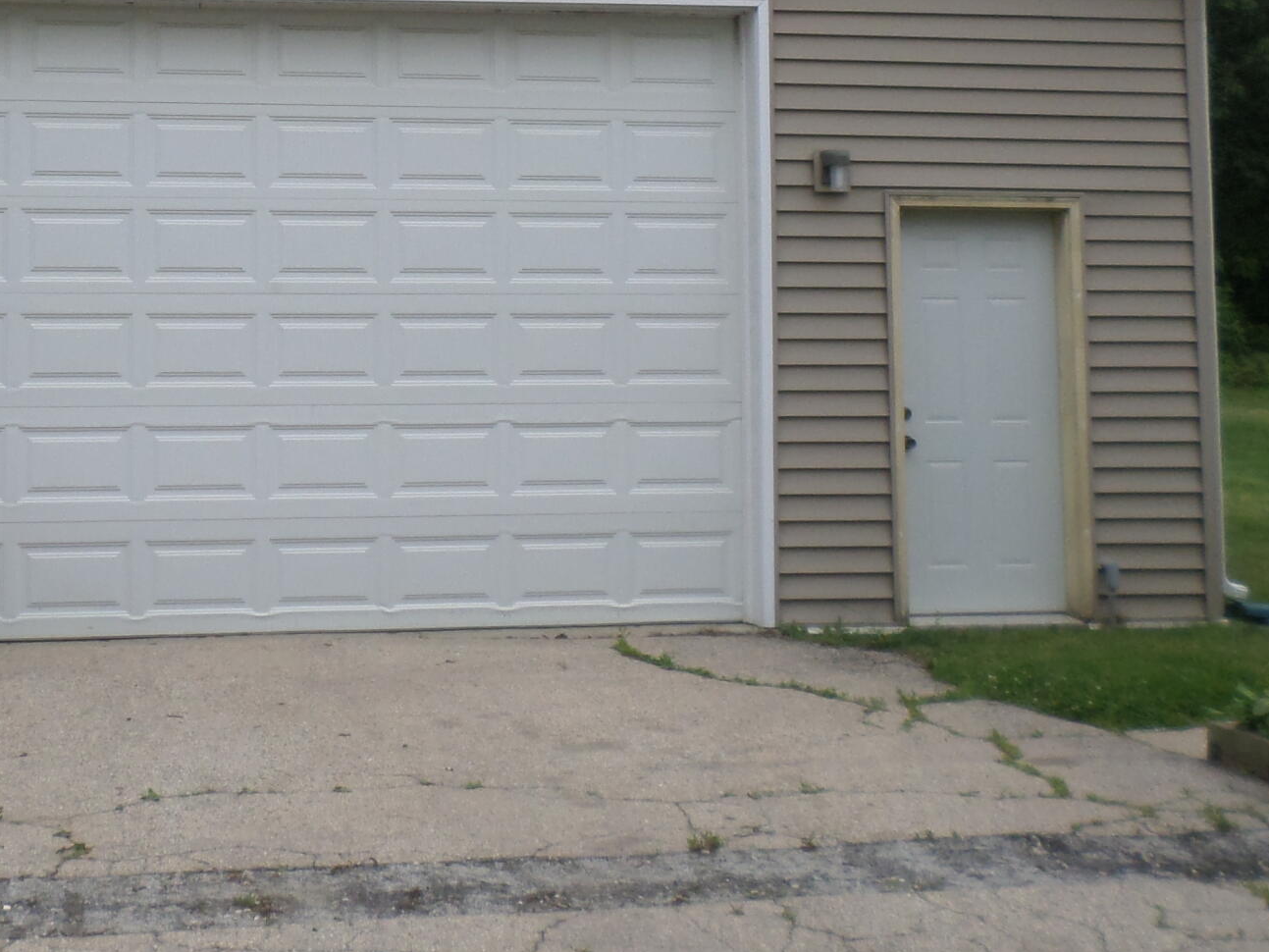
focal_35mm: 58
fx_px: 2126
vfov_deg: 24.4
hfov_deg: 32.6
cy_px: 74
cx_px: 306
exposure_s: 1/1000
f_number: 2.5
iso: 80
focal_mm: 4.5
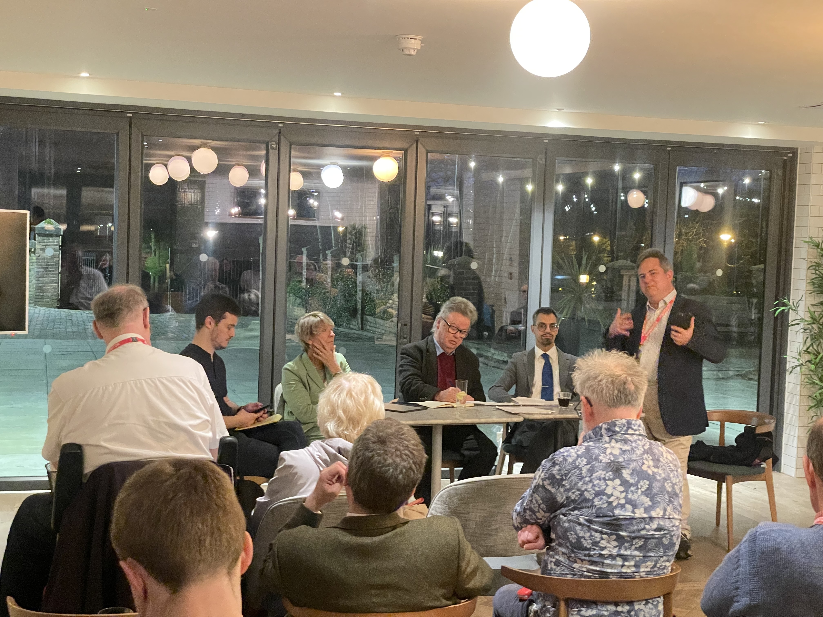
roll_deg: -2.4
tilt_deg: -3.1
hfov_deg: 36.8
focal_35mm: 52
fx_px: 1236
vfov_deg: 28.0
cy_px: 308
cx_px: 412
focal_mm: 6
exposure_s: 1/20
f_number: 2
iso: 1600
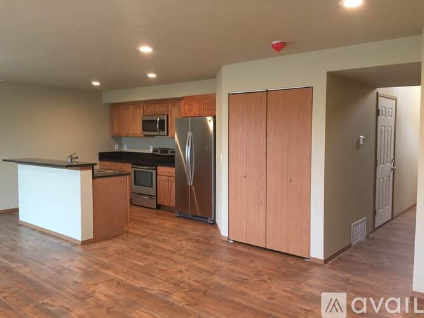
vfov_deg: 48.2
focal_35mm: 29
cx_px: 212
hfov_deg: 61.7
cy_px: 159
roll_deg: -1.0
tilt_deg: -3.2
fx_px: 355
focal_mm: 4.15
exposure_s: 1/33
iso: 125
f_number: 2.2
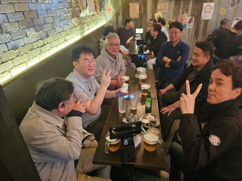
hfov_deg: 73.9
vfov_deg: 58.9
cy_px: 90
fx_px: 161
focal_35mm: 23
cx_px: 121
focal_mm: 6.3
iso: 1250
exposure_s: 1/24
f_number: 1.7
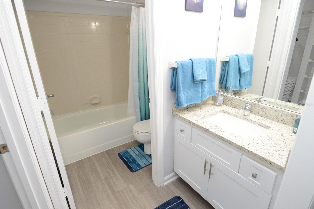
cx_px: 157
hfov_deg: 90.1
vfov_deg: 67.3
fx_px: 157
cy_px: 104
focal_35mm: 18
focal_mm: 12
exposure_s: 1/60
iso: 800
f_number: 4.5
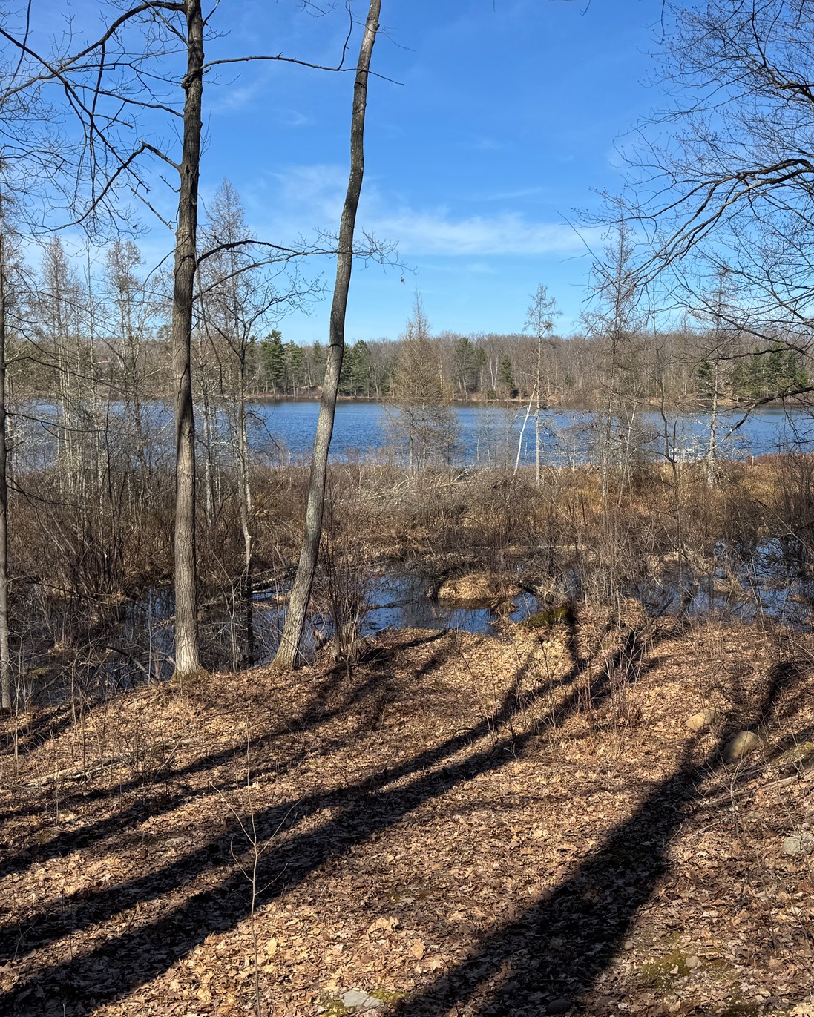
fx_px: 1054
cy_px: 467
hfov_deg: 41.4
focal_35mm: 35
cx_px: 578
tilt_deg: -7.9
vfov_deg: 51.5
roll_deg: +0.5
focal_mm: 6.76
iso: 80
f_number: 1.78
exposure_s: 1/3597
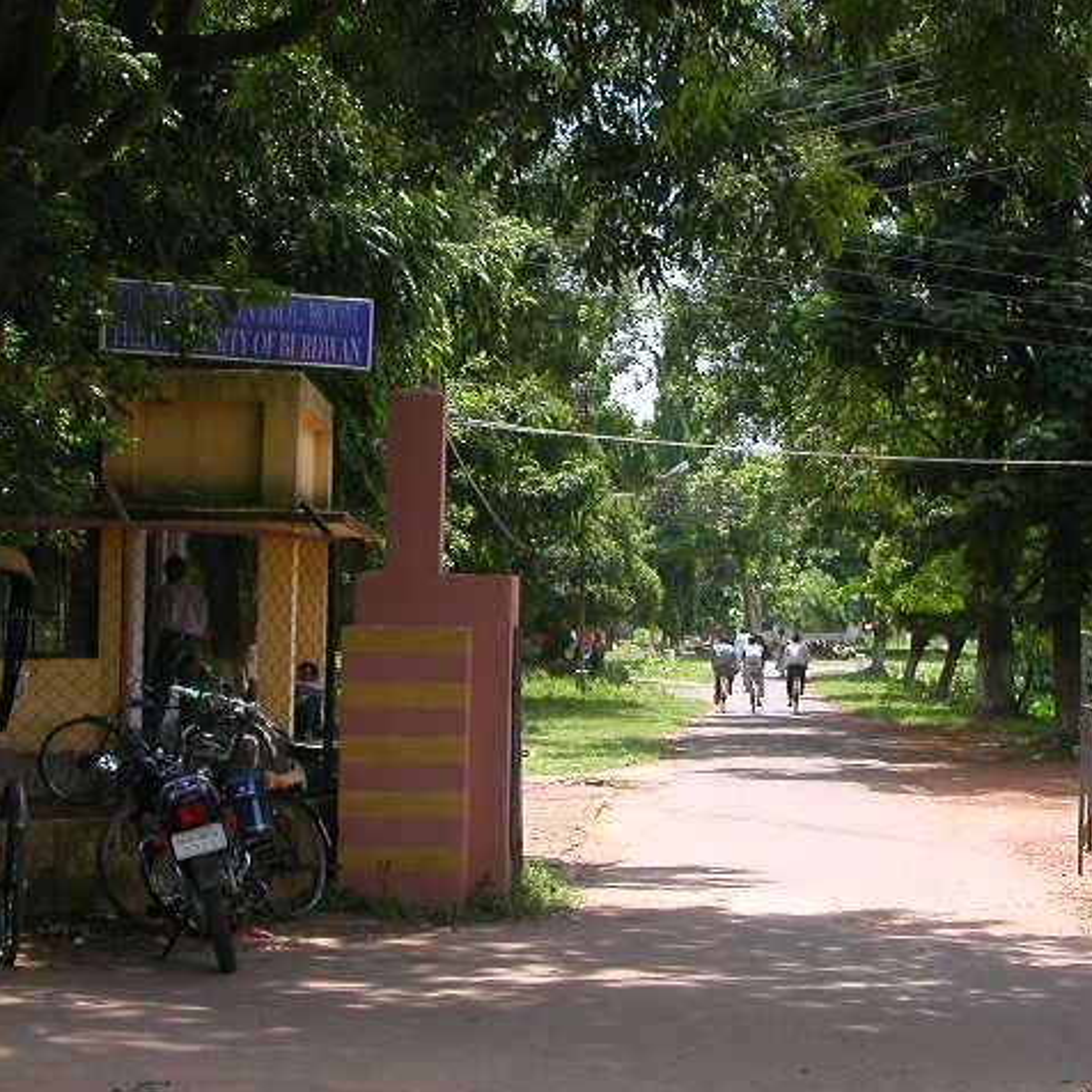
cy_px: 548
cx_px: 732
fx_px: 2463
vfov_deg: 25.0
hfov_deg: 24.9
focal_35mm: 69
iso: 100
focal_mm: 8.9
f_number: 3.4
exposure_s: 1/398
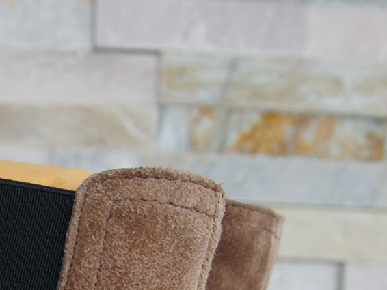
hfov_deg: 19.1
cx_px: -36
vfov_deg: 14.2
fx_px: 1107
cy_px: 413
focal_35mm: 99
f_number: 5.6
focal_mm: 17
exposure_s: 1/50
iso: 200
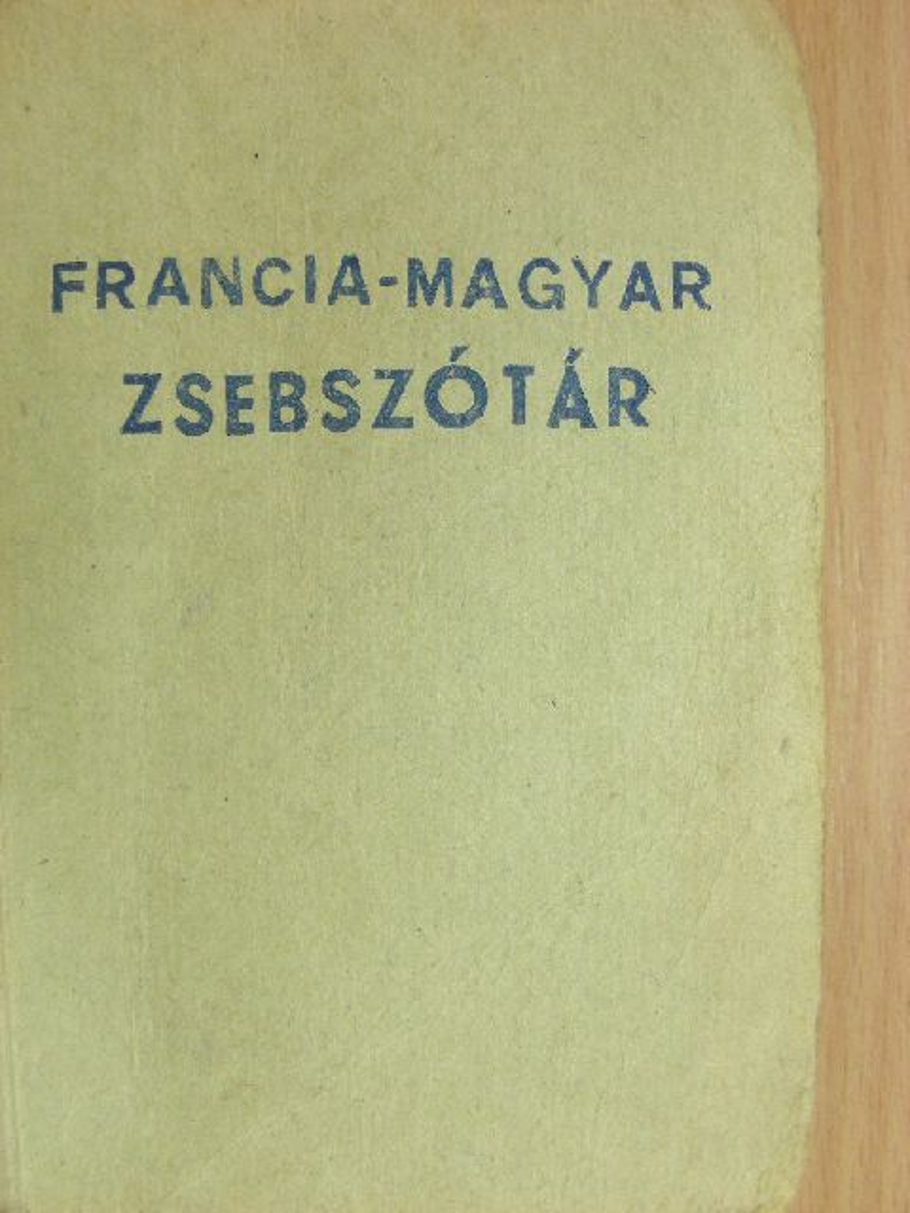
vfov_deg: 42.9
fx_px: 1542
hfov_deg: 32.9
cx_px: 455
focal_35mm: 44
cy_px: 606
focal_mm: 7.4
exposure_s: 1/14.3
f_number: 3.5
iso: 200
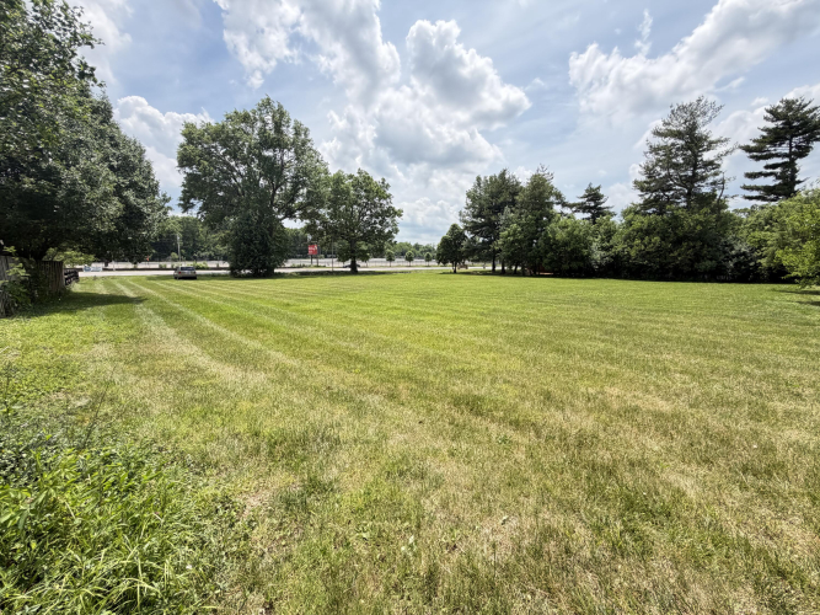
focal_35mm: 14
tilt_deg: -6.8
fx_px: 332
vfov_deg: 85.7
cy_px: 308
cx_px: 410
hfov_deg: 102.1
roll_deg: +0.4
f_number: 2.2
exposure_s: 1/694
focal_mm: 2.22
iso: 40
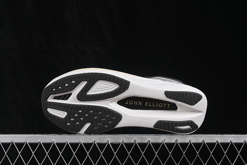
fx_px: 515
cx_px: 124
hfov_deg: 27.0
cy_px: 82
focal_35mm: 75
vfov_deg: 18.2
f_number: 8
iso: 160
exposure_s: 1/80
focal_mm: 50
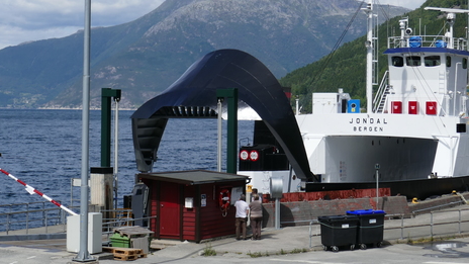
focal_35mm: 83
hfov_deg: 25.6
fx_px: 1032
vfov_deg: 14.6
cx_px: 212
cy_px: 99
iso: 125
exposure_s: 1/1000
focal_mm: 16.9
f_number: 5.6
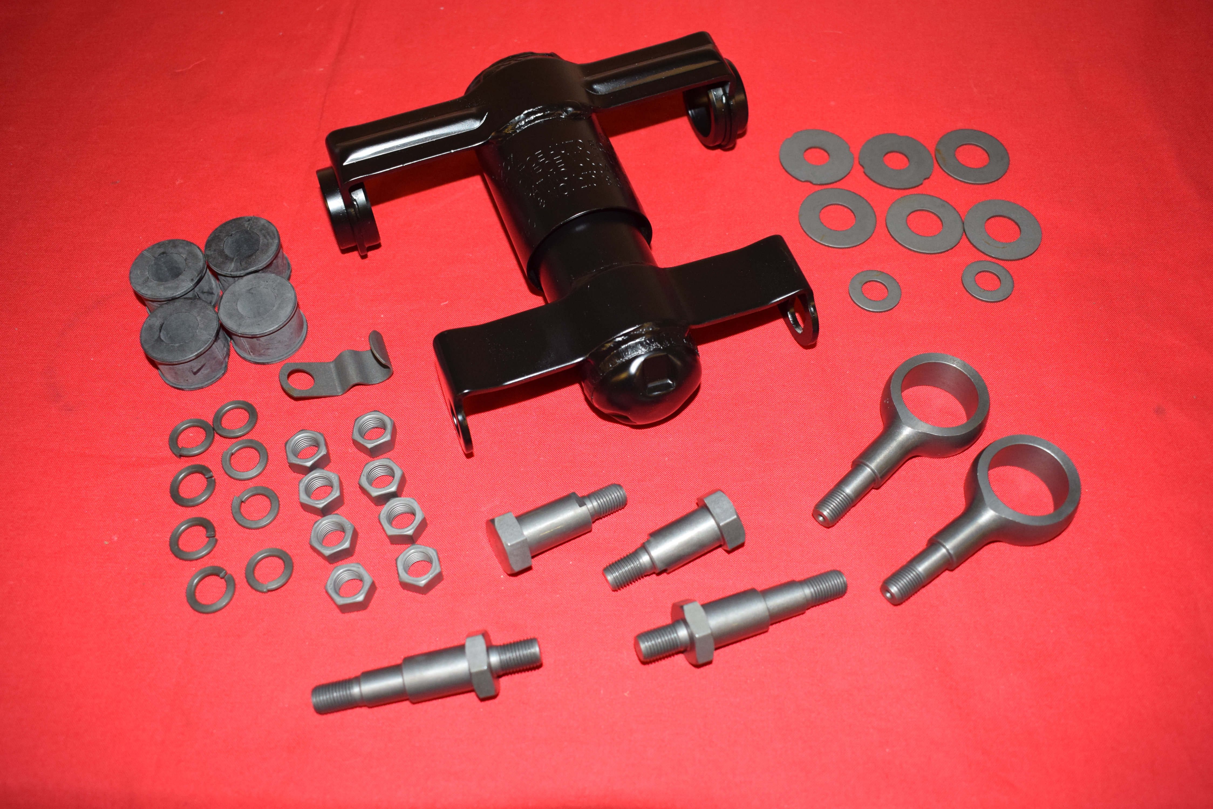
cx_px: 606
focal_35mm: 32
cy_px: 404
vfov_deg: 41.7
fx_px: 1062
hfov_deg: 59.5
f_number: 5
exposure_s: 1/200
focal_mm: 21
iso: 1250
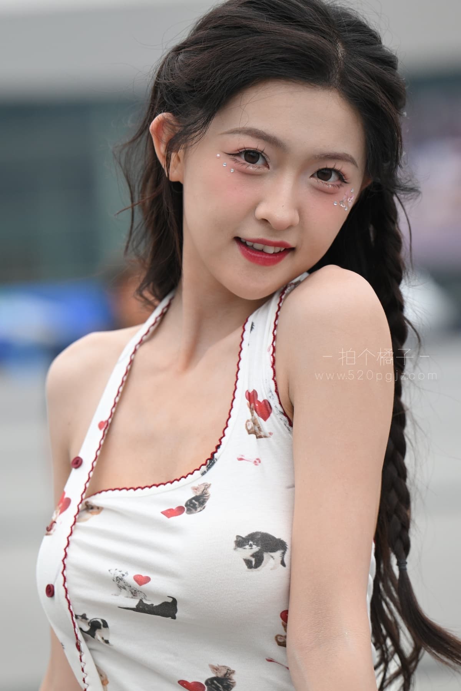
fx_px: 2209
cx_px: 230
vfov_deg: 17.8
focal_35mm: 115
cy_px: 346
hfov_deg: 11.9
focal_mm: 115
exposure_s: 1/400
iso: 720
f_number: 3.2
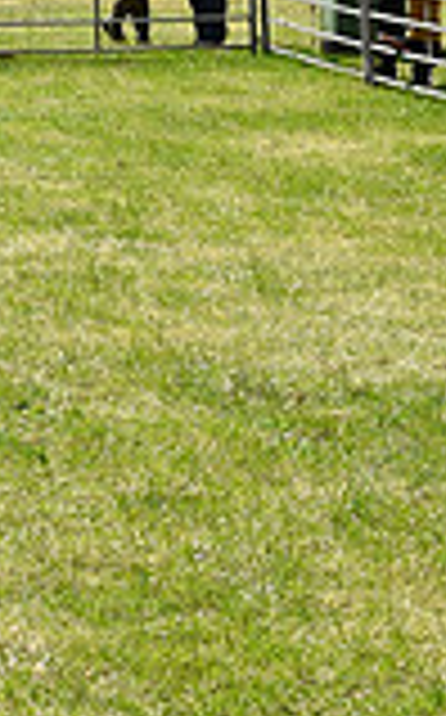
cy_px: -144
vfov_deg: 11.1
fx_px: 3627
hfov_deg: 6.5
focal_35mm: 186
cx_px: -770
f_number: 7.1
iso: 280
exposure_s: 1/1250
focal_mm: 50
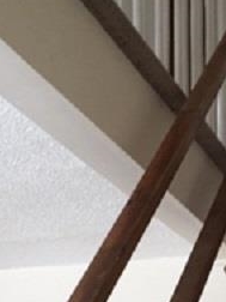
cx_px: 208
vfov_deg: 18.9
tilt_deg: +4.6
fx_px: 853
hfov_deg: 14.9
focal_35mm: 98
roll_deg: +0.9
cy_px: 365
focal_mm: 4.15
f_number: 2.2
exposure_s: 1/30
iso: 125
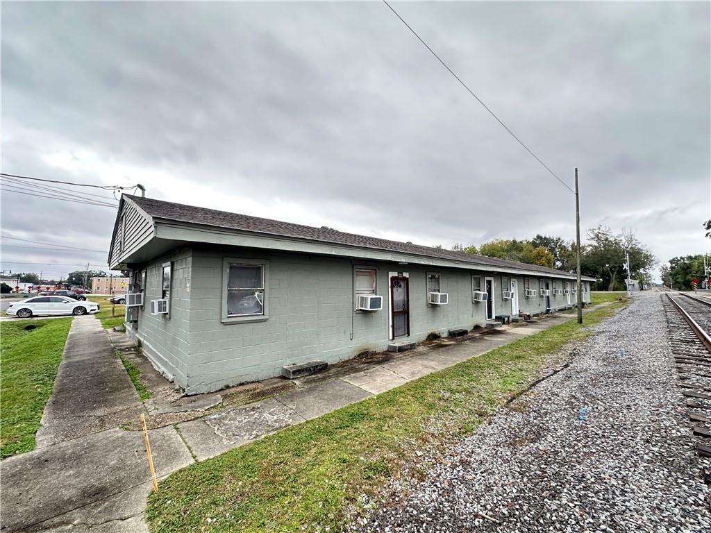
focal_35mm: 14
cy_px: 266
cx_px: 356
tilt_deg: +3.6
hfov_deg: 102.1
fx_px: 288
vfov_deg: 85.7
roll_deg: -0.4
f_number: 2.2
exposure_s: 1/99
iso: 125
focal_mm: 2.22
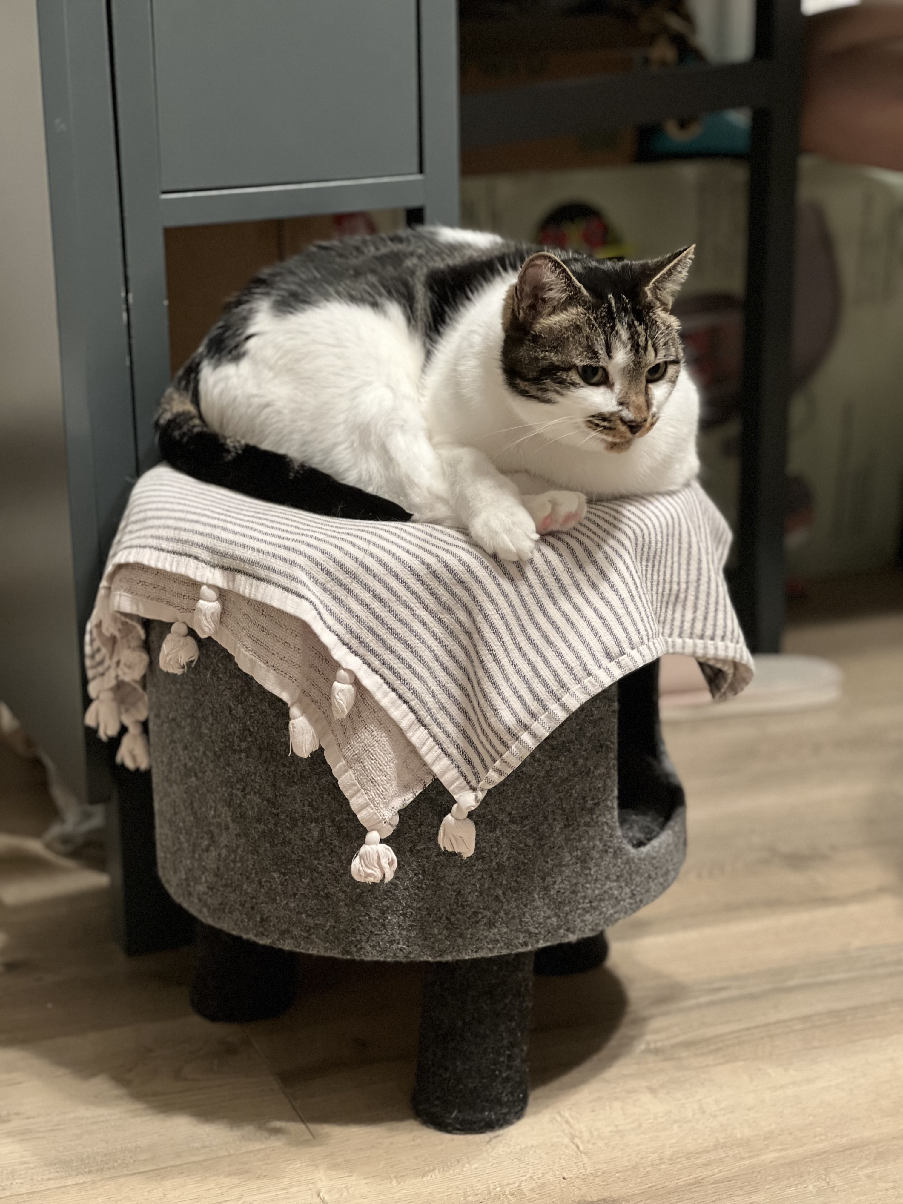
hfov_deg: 19.1
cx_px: 452
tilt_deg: -16.0
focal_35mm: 77
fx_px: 2678
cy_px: 602
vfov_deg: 25.3
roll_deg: +0.7
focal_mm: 9
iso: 400
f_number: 2.8
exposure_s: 1/14
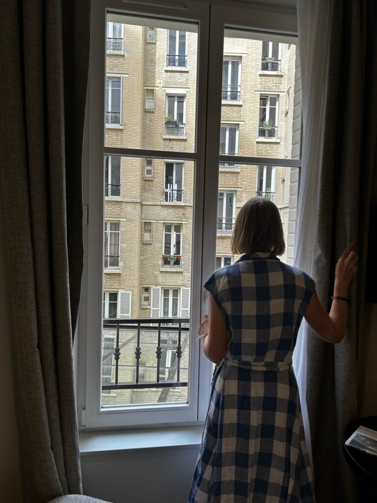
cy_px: 252
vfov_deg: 67.3
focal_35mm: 26
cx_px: 188
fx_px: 378
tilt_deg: -2.1
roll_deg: -1.9
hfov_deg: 53.1
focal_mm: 5.7
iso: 40
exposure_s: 1/161
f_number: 1.5
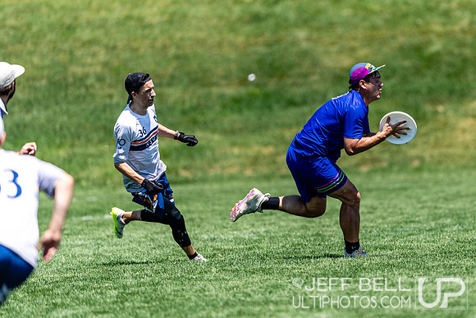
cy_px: 115
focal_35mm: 612
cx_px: 363
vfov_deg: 2.2
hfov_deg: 3.4
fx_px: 8100
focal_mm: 400
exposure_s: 1/2500
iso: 160
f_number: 2.8
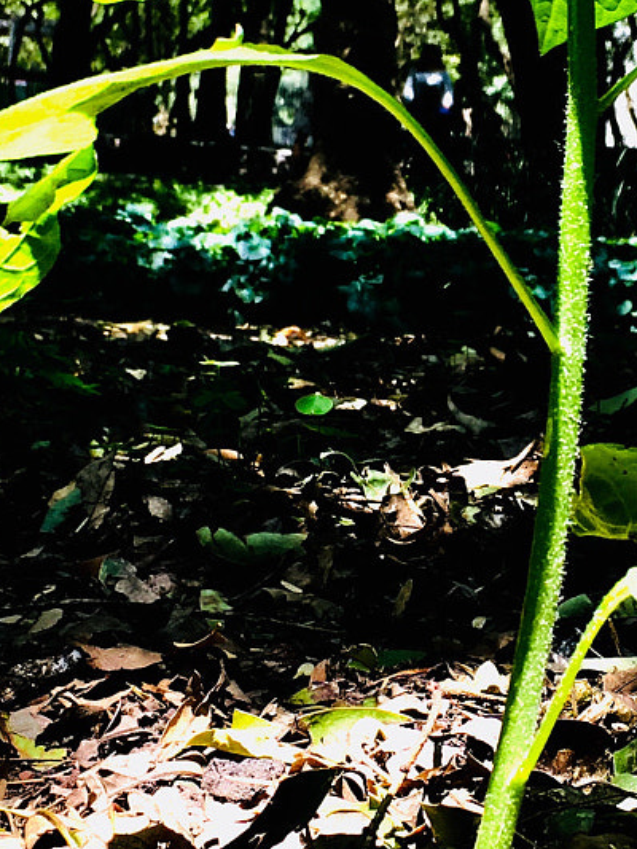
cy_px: 261
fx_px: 2134
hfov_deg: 16.9
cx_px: 486
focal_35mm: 87
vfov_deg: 22.4
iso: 25
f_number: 2.2
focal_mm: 4.15
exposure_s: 1/208
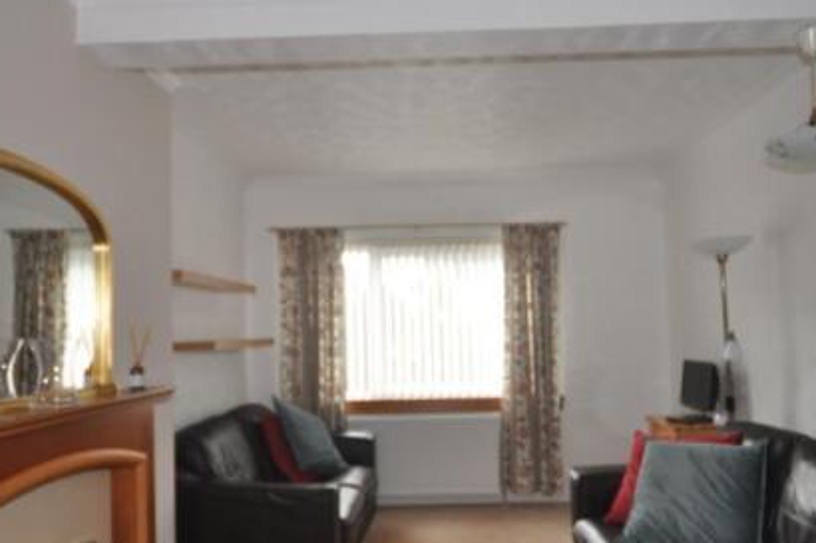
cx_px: 446
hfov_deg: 73.6
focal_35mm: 24
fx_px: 544
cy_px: 322
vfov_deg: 52.8
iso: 400
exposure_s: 1/125
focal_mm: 10
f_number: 5.6
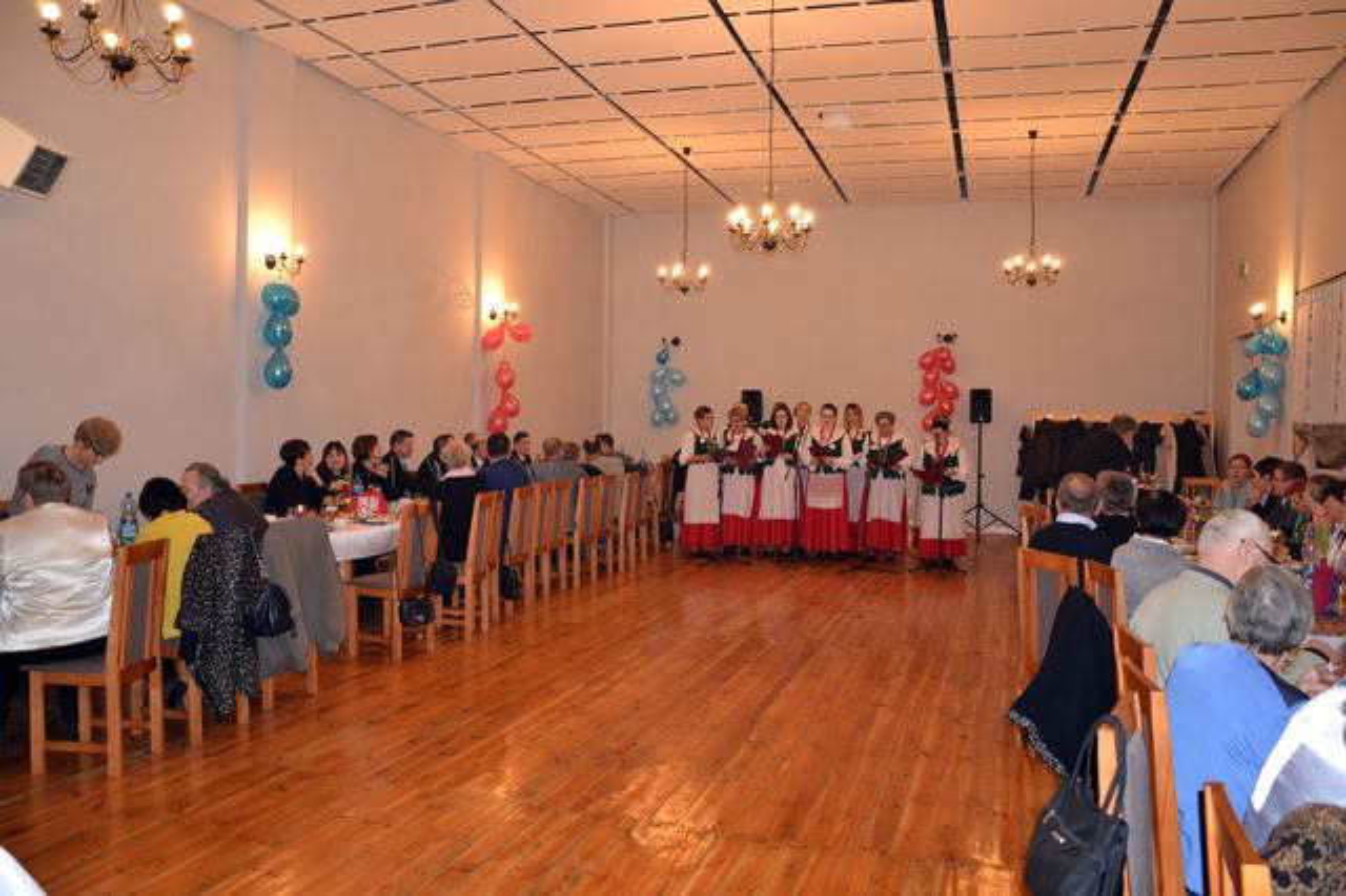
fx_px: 1009
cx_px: 673
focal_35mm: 27
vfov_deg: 47.9
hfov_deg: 67.4
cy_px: 448
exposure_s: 1/60
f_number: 3.5
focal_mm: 18
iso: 1100
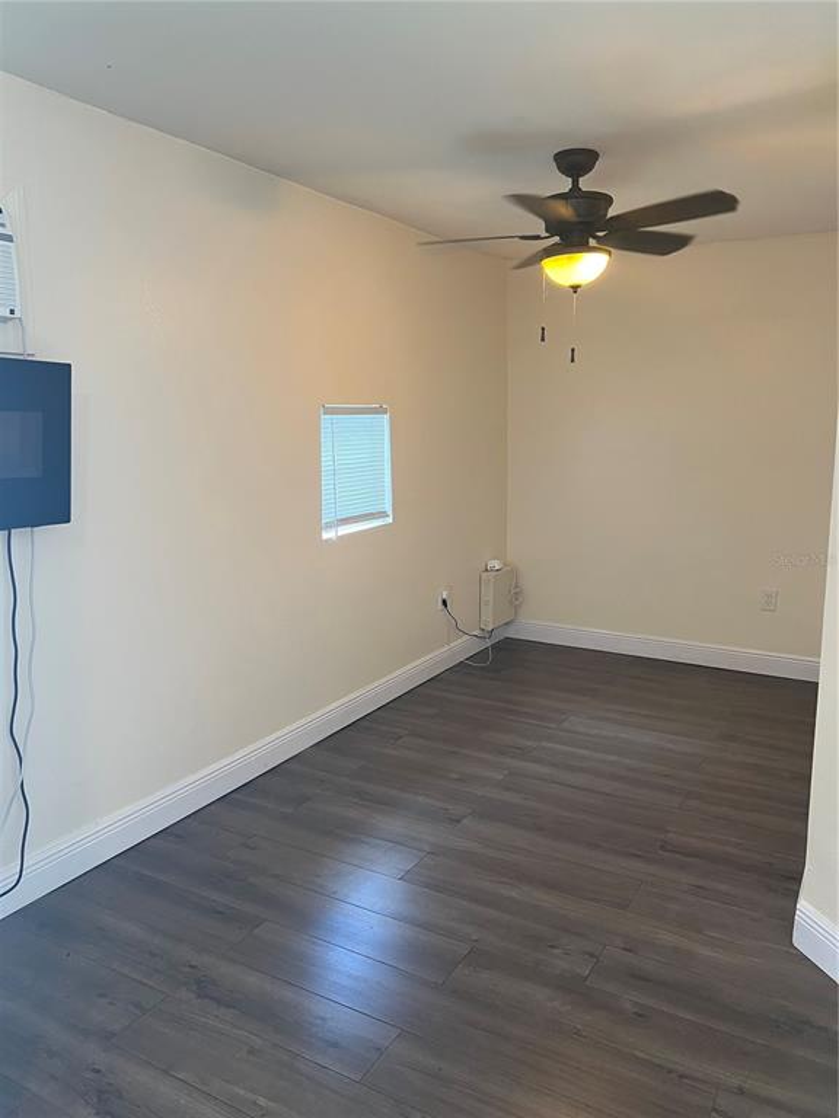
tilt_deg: -8.8
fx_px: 840
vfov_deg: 67.3
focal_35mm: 26
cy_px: 559
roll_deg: -0.7
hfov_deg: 53.1
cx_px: 420
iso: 100
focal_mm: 5.7
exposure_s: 1/60
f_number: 1.5
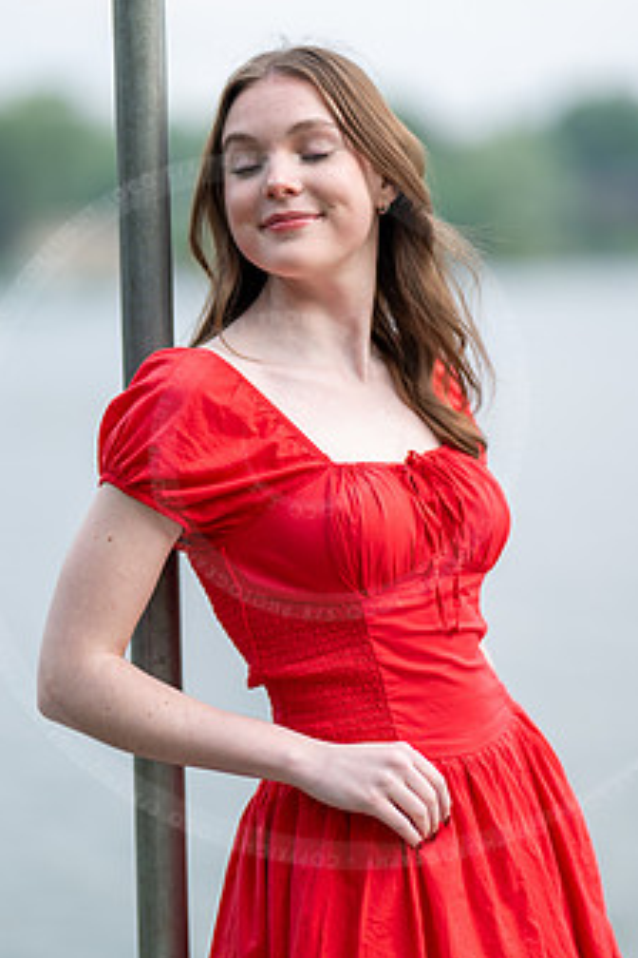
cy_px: 499
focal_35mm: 114
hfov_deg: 12.0
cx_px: 333
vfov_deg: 17.9
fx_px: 3030
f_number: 1.2
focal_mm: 85
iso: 80
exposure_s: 1/200
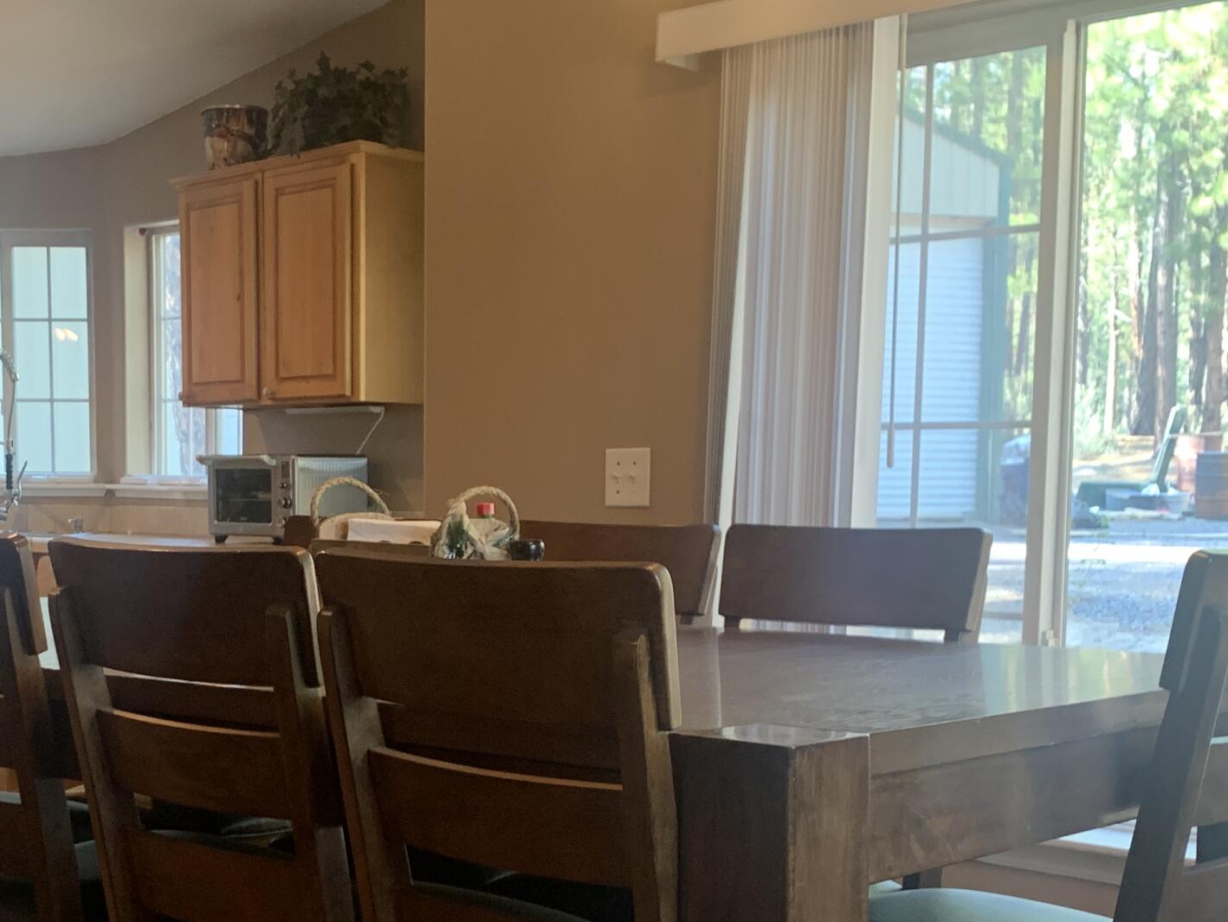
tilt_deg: -5.6
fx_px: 1951
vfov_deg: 26.3
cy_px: 670
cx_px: 411
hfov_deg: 34.6
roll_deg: -1.3
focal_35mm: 55
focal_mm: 4.25
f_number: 1.8
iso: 125
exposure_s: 1/60
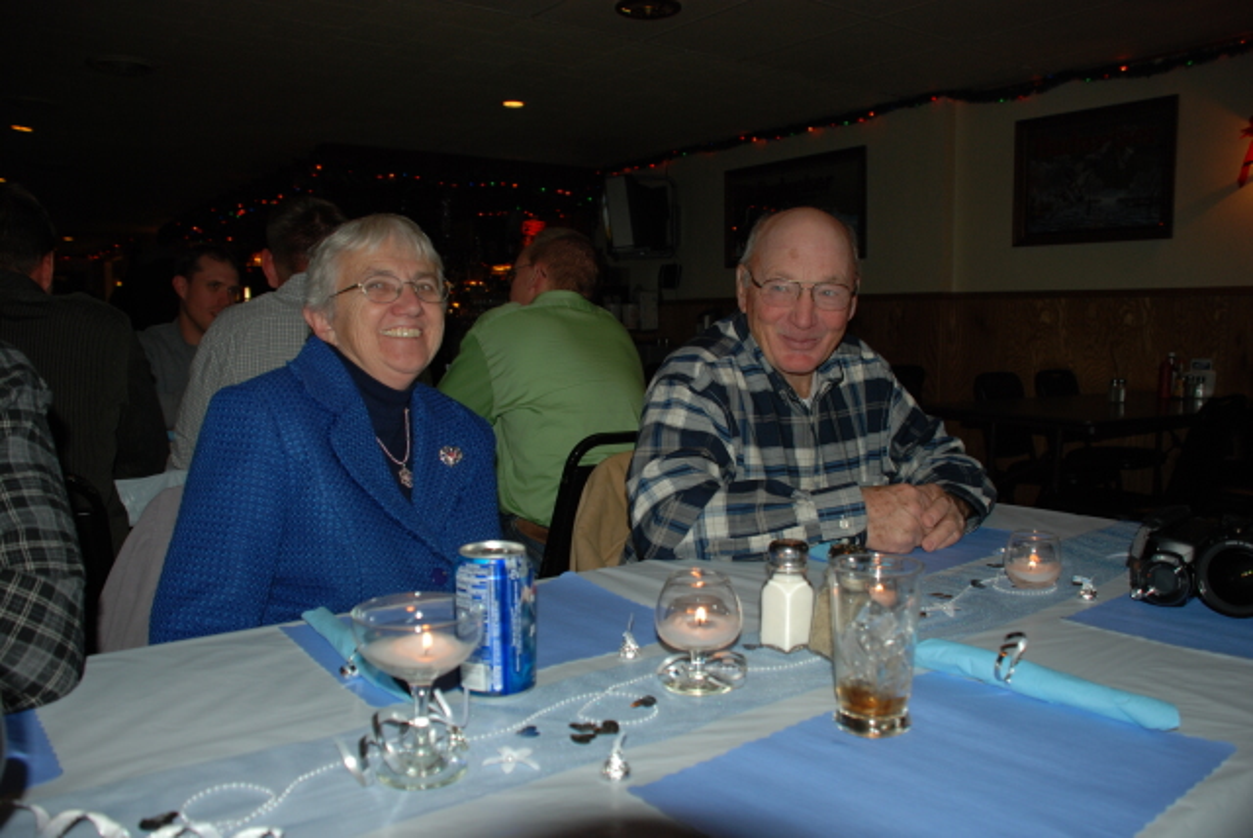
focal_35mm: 30
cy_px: 419
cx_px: 626
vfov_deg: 43.7
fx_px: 1045
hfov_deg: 61.9
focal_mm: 20
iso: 200
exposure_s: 1/60
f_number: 3.8
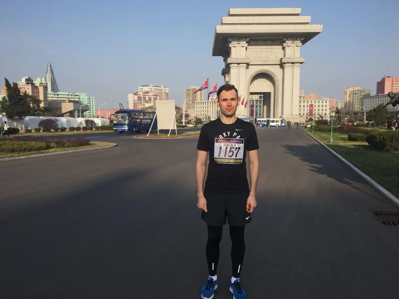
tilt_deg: -5.4
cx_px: 200
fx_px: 334
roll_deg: +2.3
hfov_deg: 61.7
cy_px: 150
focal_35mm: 29
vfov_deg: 48.2
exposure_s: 1/938
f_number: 2.2
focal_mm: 4.15
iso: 25
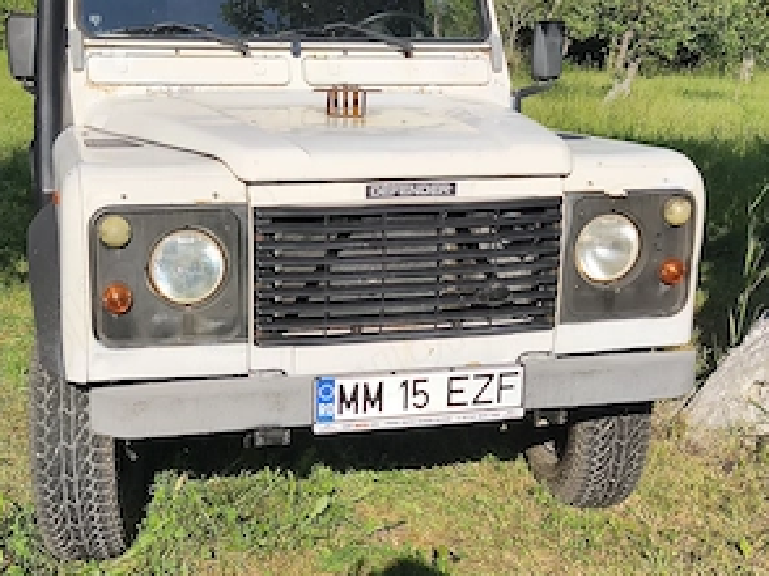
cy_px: 338
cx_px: 290
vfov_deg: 30.8
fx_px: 1043
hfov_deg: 40.2
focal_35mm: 47
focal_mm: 6.18
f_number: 1.65
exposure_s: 1/1408
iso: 50
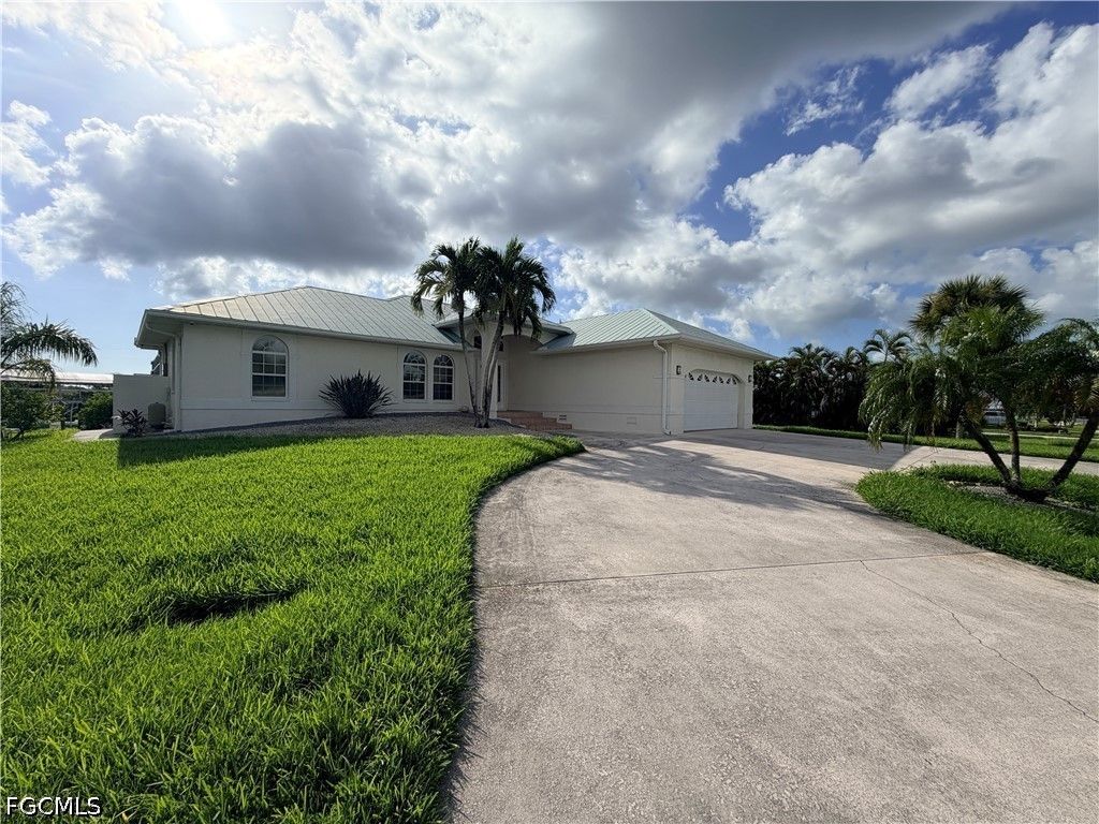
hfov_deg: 102.1
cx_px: 550
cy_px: 412
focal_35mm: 14
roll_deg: -0.2
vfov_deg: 85.7
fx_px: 444
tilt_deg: -1.7
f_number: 2.2
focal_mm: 2.22
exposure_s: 1/2320
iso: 32
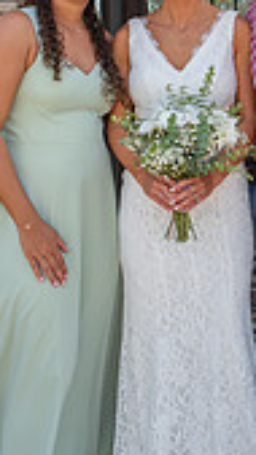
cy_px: 43
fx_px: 809
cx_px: 183
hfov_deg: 17.9
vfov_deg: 30.1
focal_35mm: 67
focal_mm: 24
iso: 125
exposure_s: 1/160
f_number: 4.5
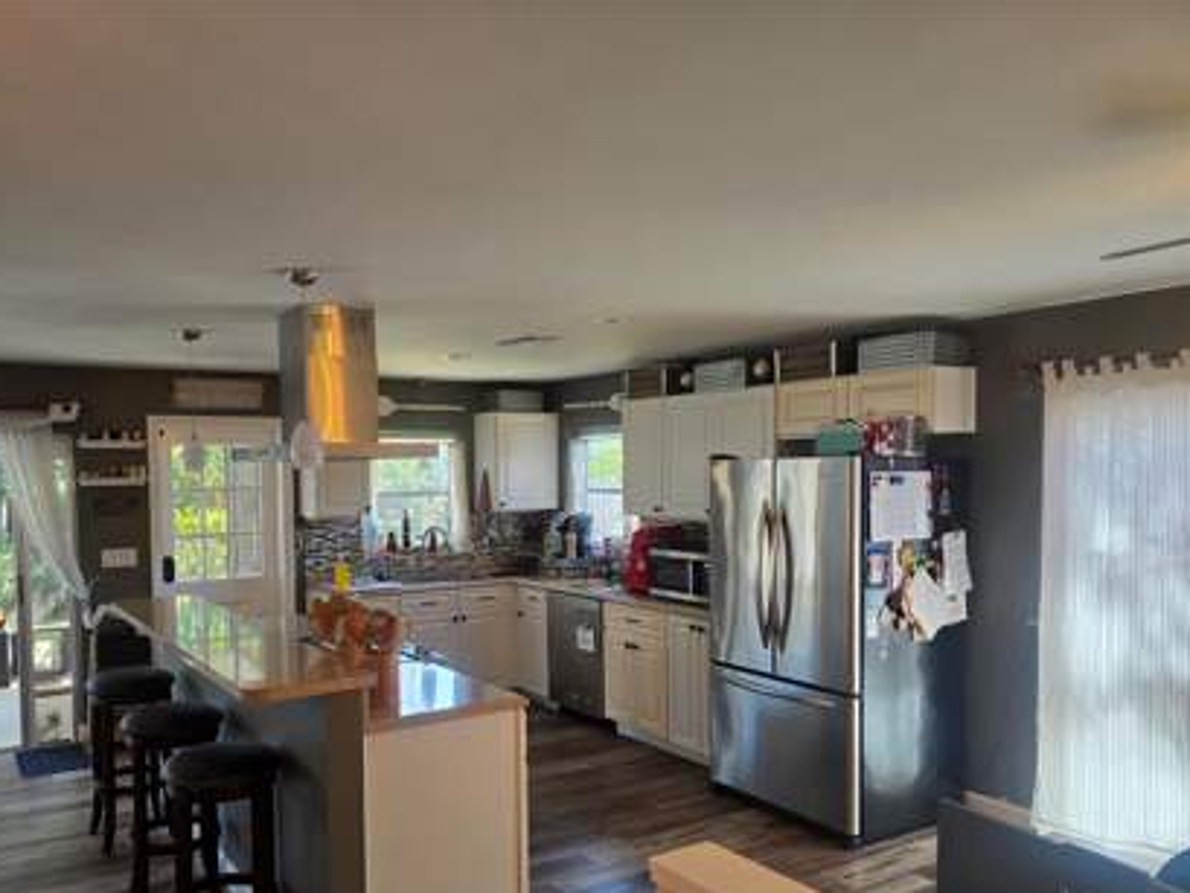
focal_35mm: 27
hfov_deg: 64.9
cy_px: 521
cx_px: 495
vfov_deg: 51.1
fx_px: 928
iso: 160
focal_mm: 6.3
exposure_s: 1/120
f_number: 1.7
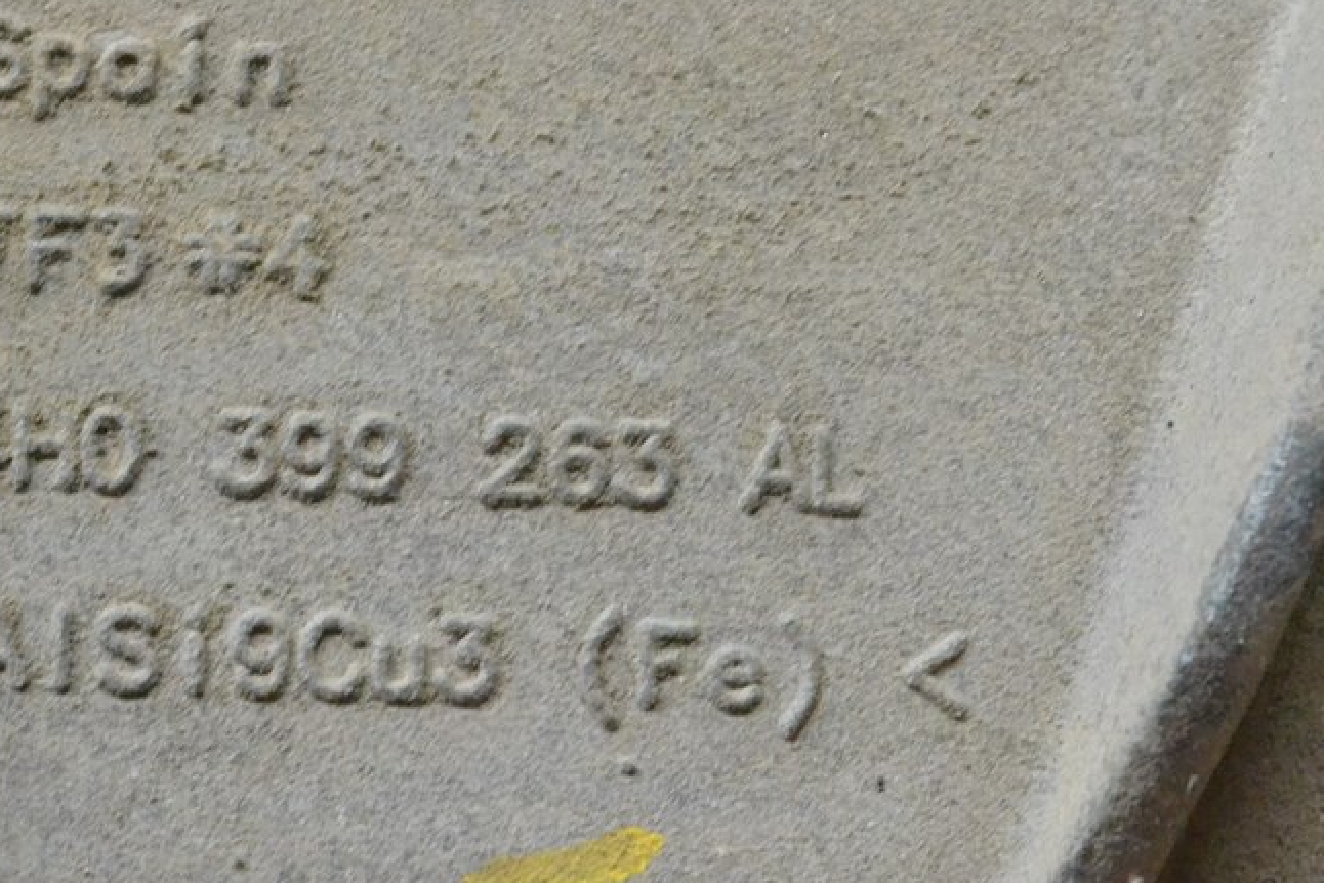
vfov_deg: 10.5
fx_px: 4811
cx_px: 406
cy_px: 392
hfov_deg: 15.6
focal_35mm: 131
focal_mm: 55
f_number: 13
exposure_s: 1/100
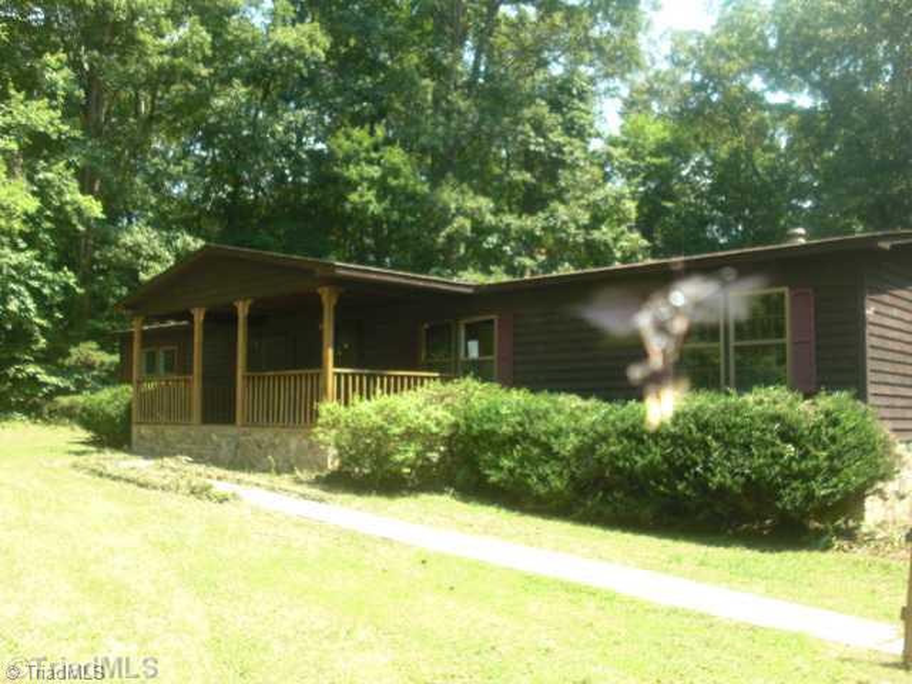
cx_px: 456
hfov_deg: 51.4
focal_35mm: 36
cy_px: 342
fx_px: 948
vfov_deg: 39.7
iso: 50
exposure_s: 1/160
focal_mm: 6.3
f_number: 2.8
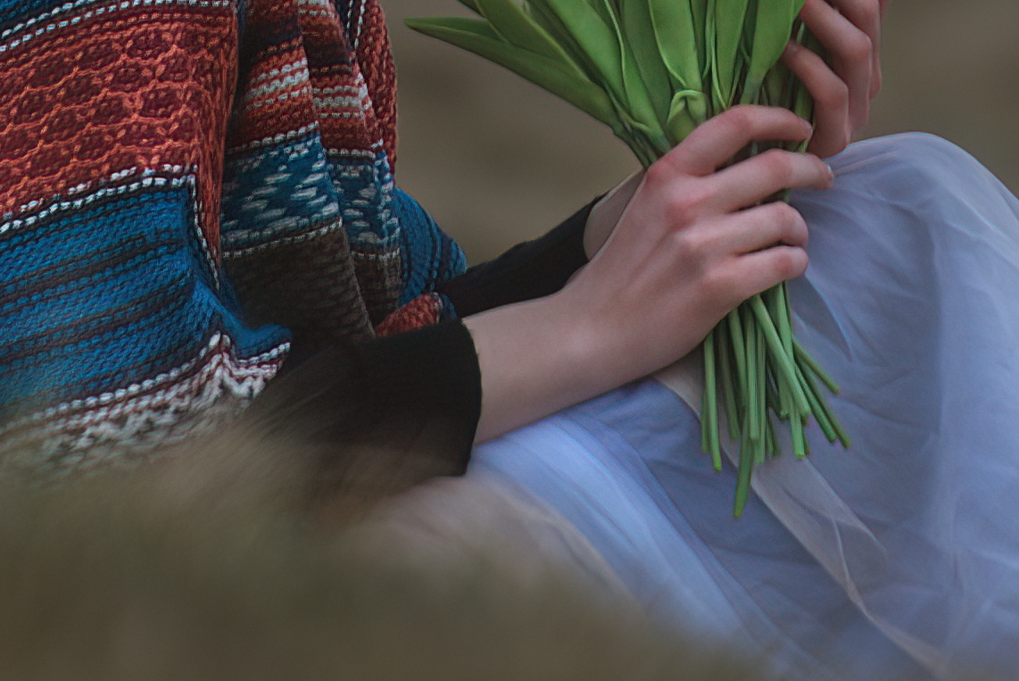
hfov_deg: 2.0
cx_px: 978
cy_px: -404
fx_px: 28917
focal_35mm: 1021
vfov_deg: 1.3
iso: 100
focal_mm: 150
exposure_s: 1/500
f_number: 2.8
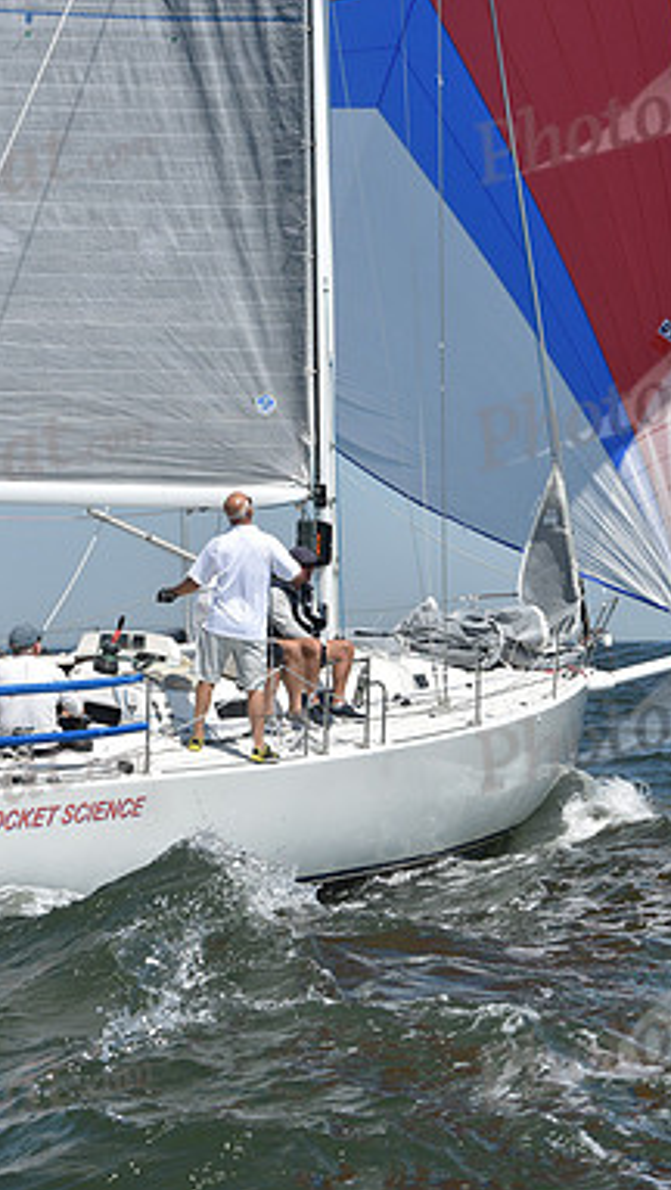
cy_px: 595
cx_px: 317
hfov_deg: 10.9
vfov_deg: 19.3
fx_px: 3504
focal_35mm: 111
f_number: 9
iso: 250
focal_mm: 70
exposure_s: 1/1250
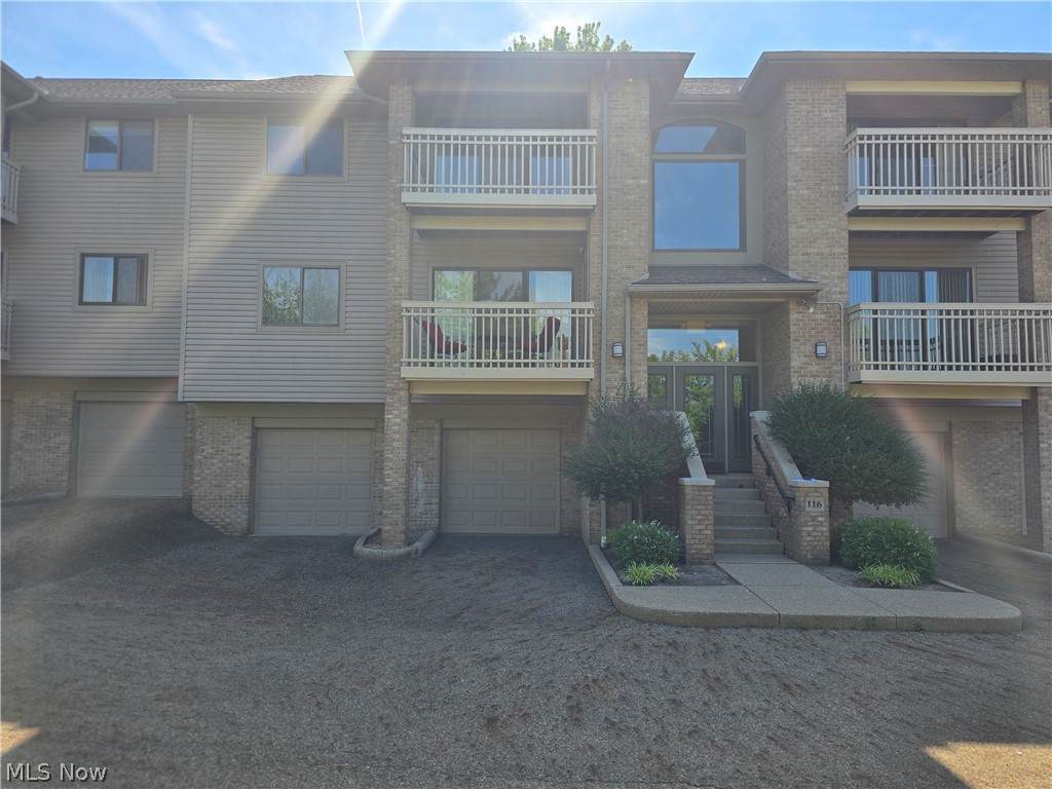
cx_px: 526
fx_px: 699
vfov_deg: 58.9
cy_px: 394
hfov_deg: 73.9
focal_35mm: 23
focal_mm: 6.3
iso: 12
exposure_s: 1/633
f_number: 1.7
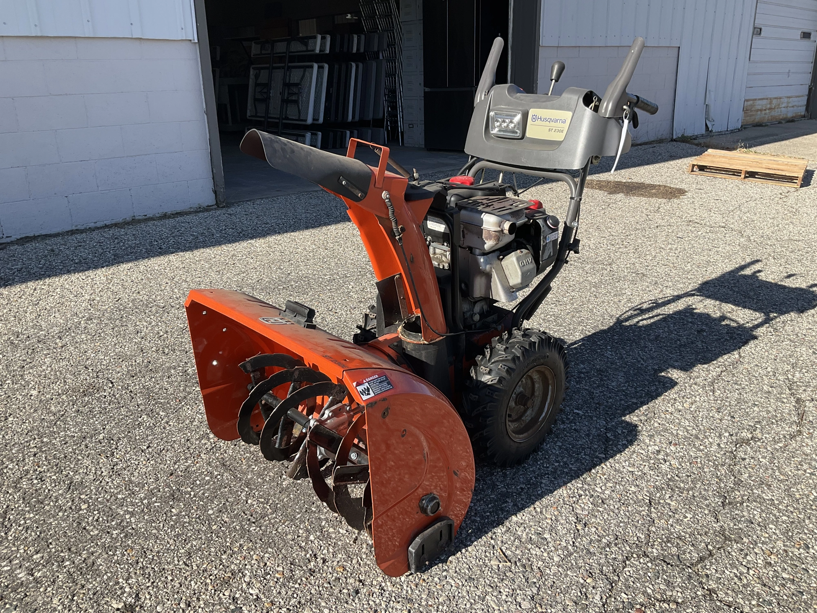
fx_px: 684
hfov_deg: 61.7
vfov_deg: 48.2
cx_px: 408
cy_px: 306
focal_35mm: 29
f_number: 1.8
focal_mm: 3
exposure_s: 1/1168
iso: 25
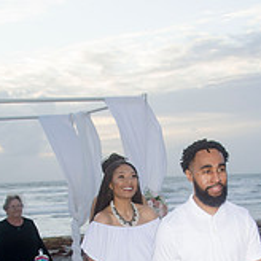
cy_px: 269
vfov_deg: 19.9
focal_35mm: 84
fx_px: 717
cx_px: 140
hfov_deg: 20.6
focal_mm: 24
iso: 200
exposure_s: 1/125
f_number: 5.6
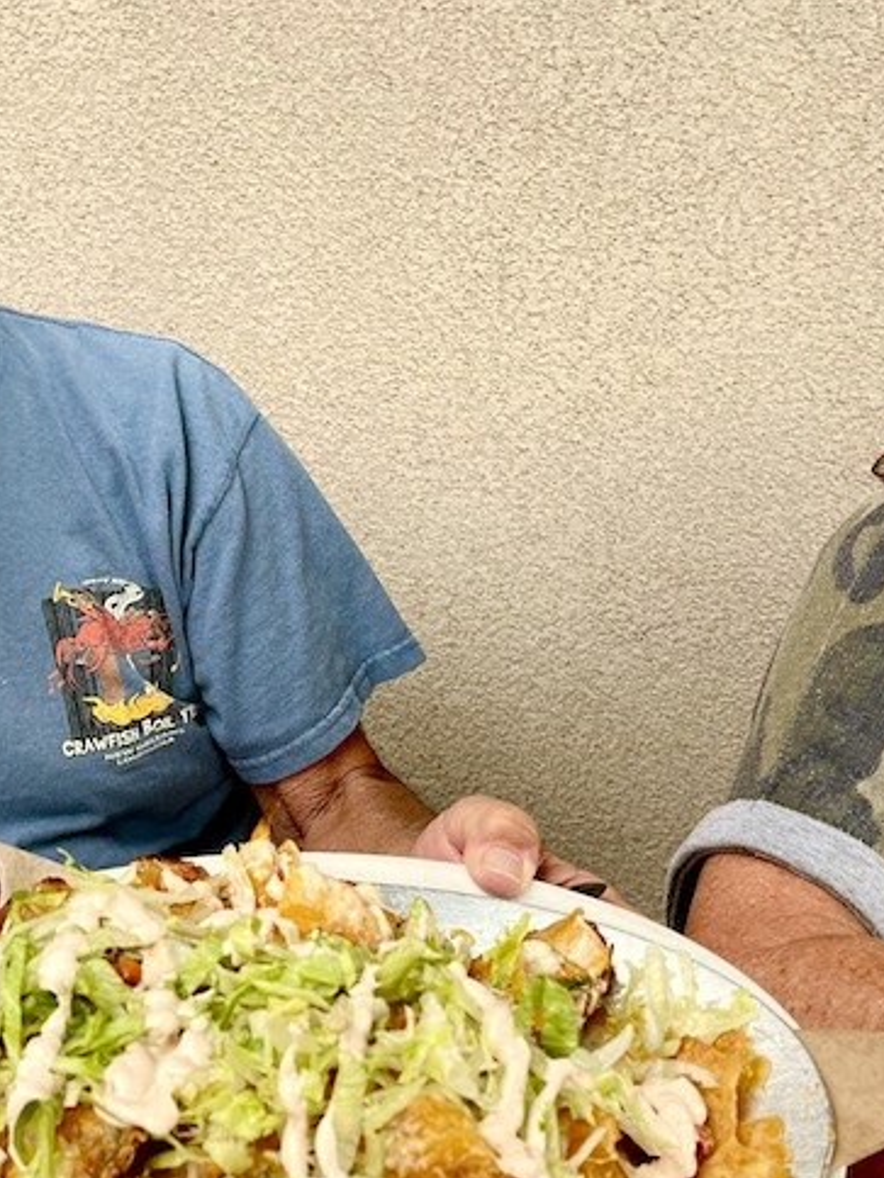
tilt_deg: -16.9
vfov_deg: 43.6
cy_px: 716
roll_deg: -0.4
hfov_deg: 33.1
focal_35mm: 43
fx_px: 1464
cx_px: 241
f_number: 1.6
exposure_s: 1/572
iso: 32
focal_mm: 5.1
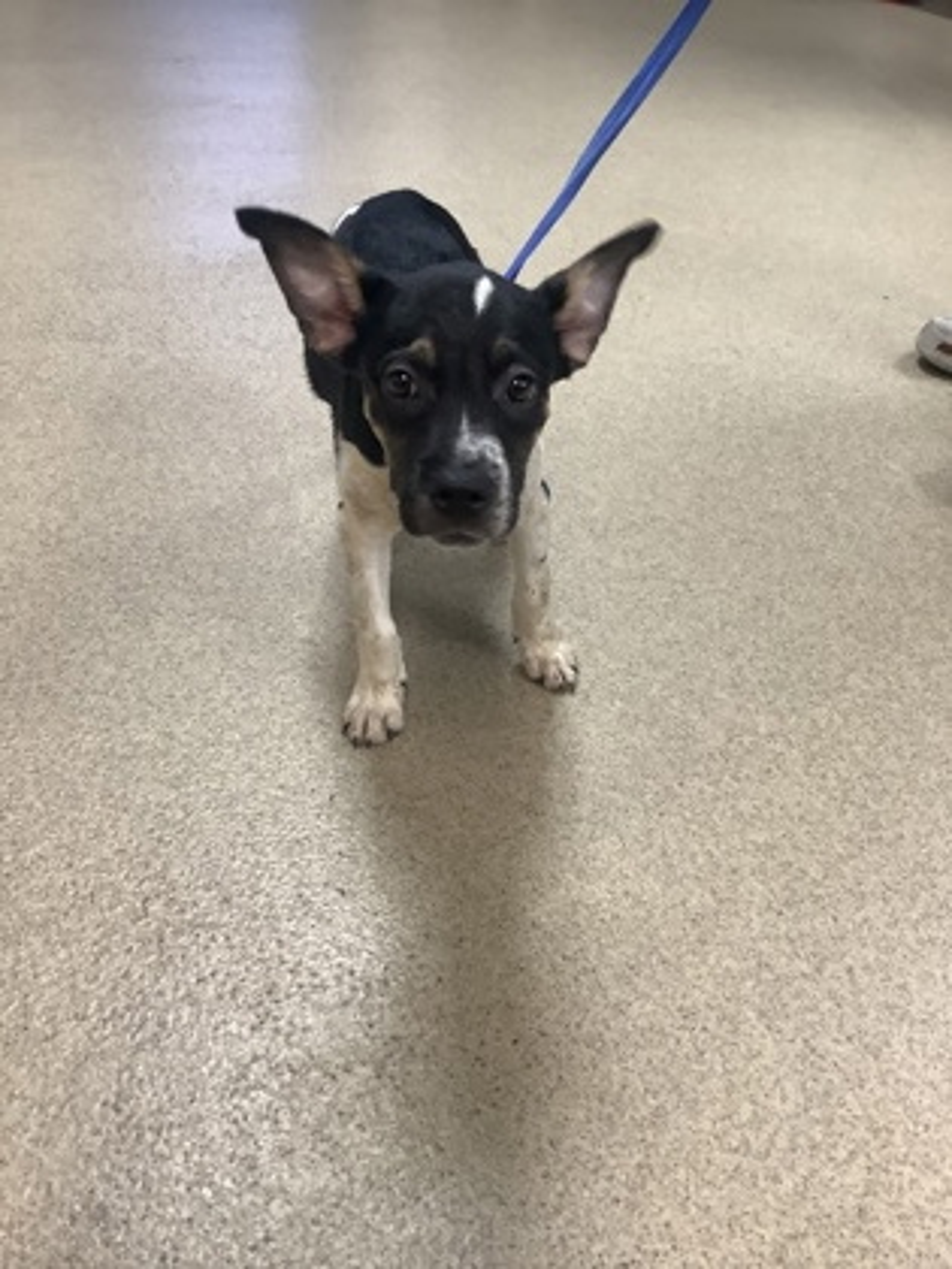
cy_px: 634
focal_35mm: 31
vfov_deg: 58.4
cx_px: 476
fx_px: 1137
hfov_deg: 45.4
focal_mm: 3.3
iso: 160
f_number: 2.4
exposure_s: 1/60
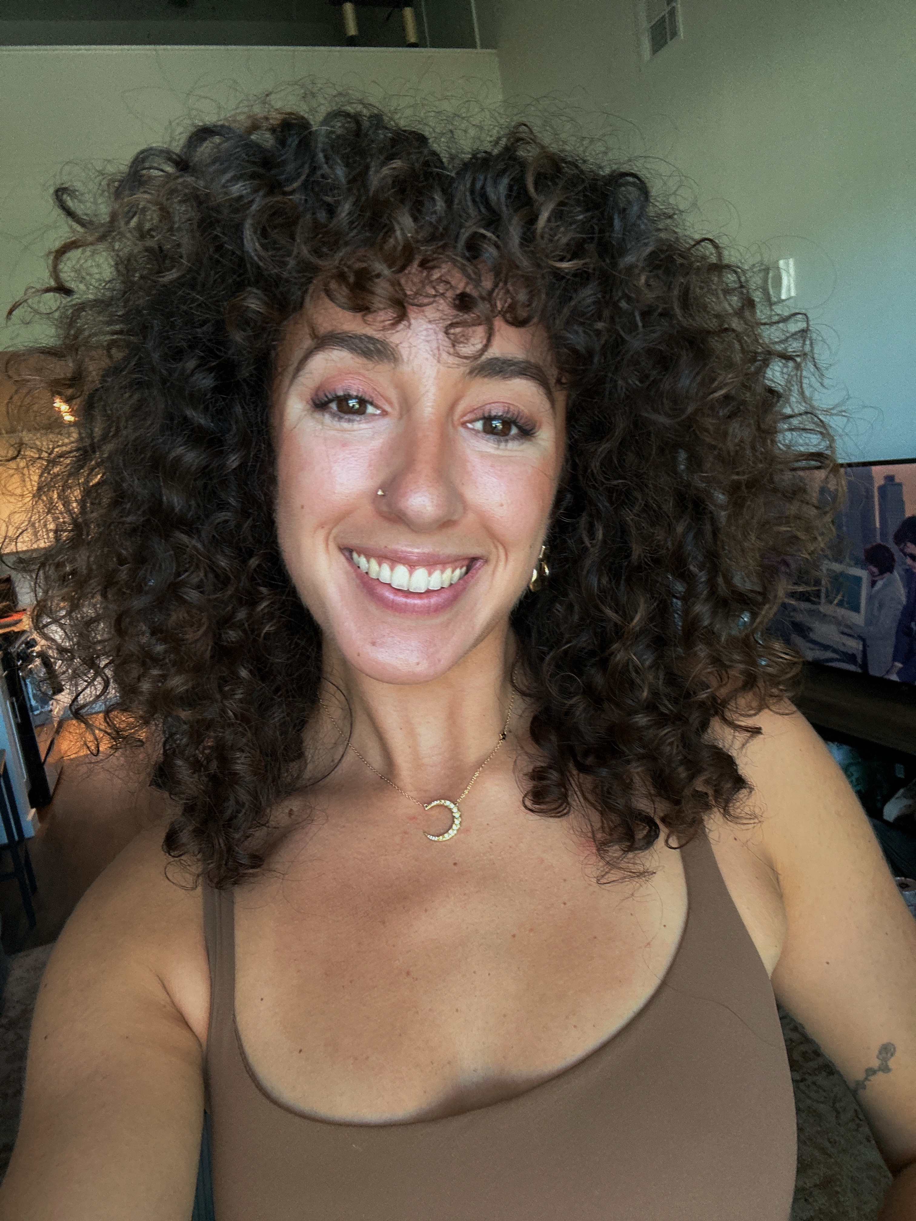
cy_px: 610
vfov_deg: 73.9
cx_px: 458
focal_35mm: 23
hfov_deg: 58.9
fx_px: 811
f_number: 1.9
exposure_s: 1/66
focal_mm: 2.69
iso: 80
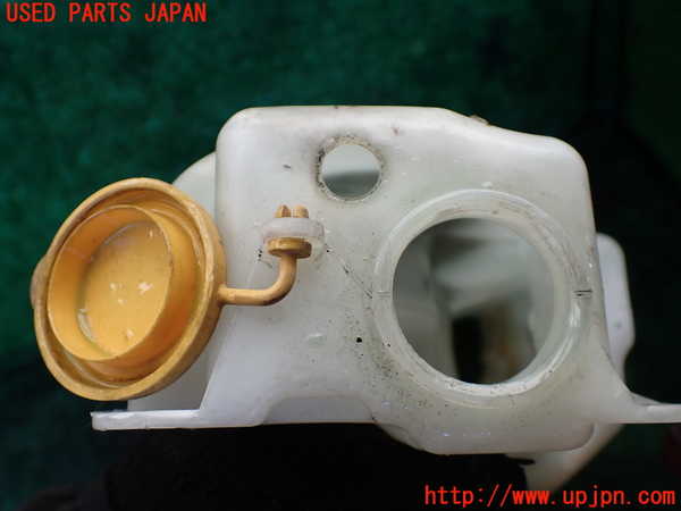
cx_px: 340
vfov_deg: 46.8
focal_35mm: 30
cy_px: 256
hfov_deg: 60.0
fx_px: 590
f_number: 2.3
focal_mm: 5.4
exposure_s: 1/125
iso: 100
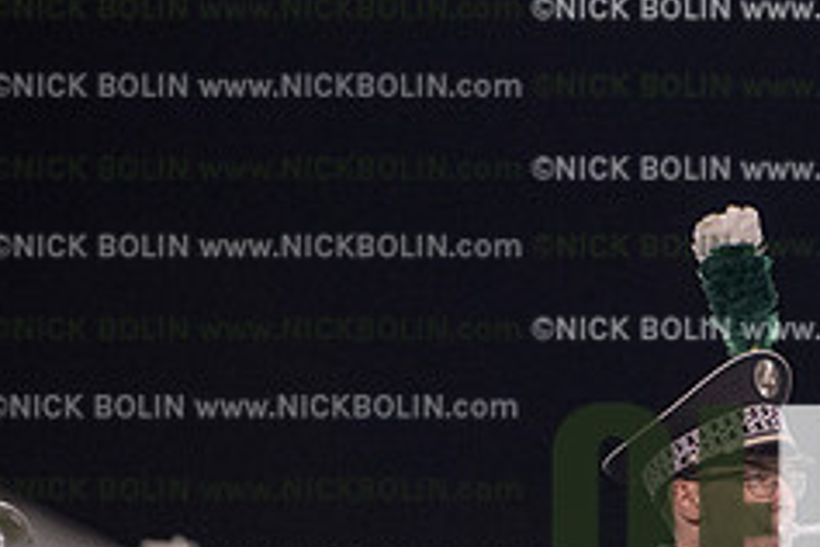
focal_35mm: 489
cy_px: 570
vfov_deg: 2.8
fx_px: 11137
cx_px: 796
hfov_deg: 4.2
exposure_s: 1/1250
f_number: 3.2
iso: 5000
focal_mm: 200
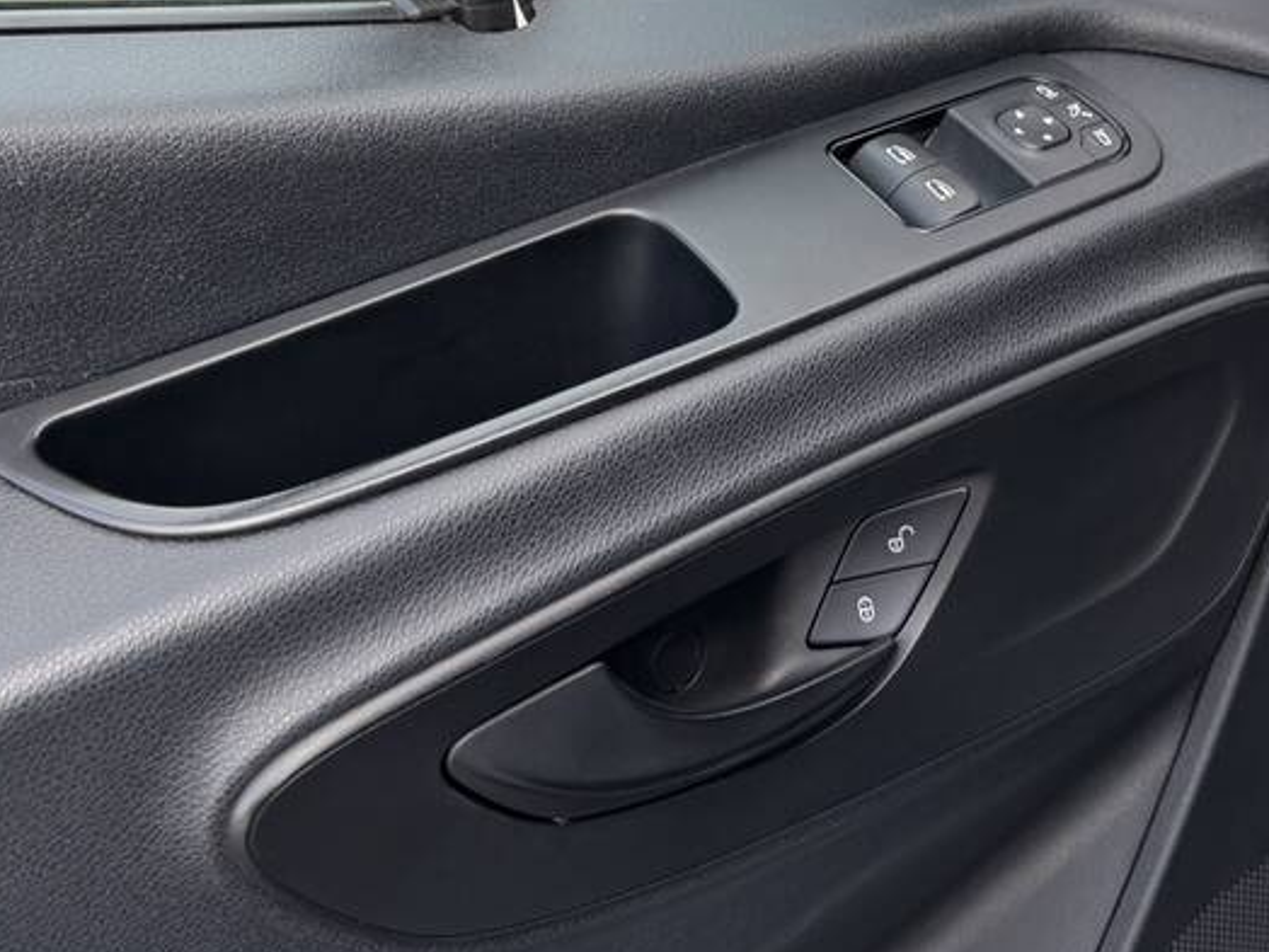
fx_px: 2016
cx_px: 843
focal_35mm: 55
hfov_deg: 34.6
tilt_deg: -27.8
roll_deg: +0.1
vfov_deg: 25.2
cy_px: -22
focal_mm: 6.76
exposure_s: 1/309
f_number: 1.78
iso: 80
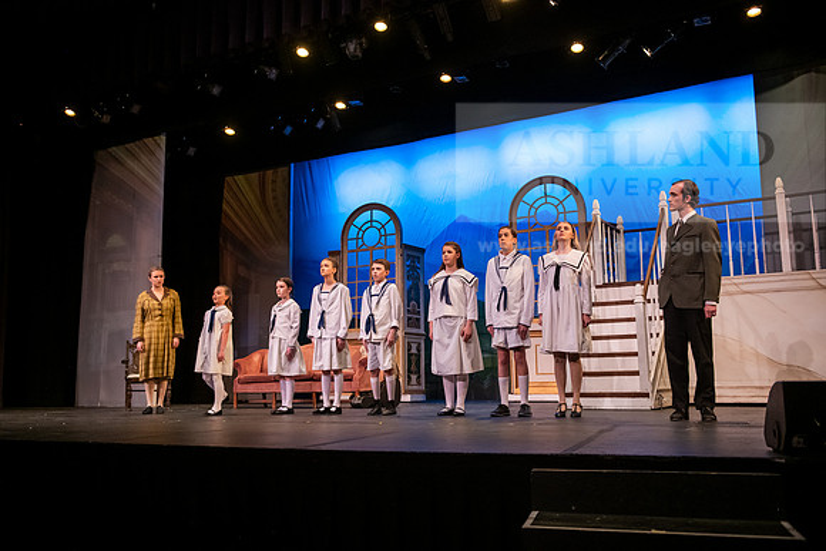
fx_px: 780
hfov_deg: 55.8
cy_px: 276
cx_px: 413
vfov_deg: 38.9
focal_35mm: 34
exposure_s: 1/200
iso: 2500
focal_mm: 34
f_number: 3.2
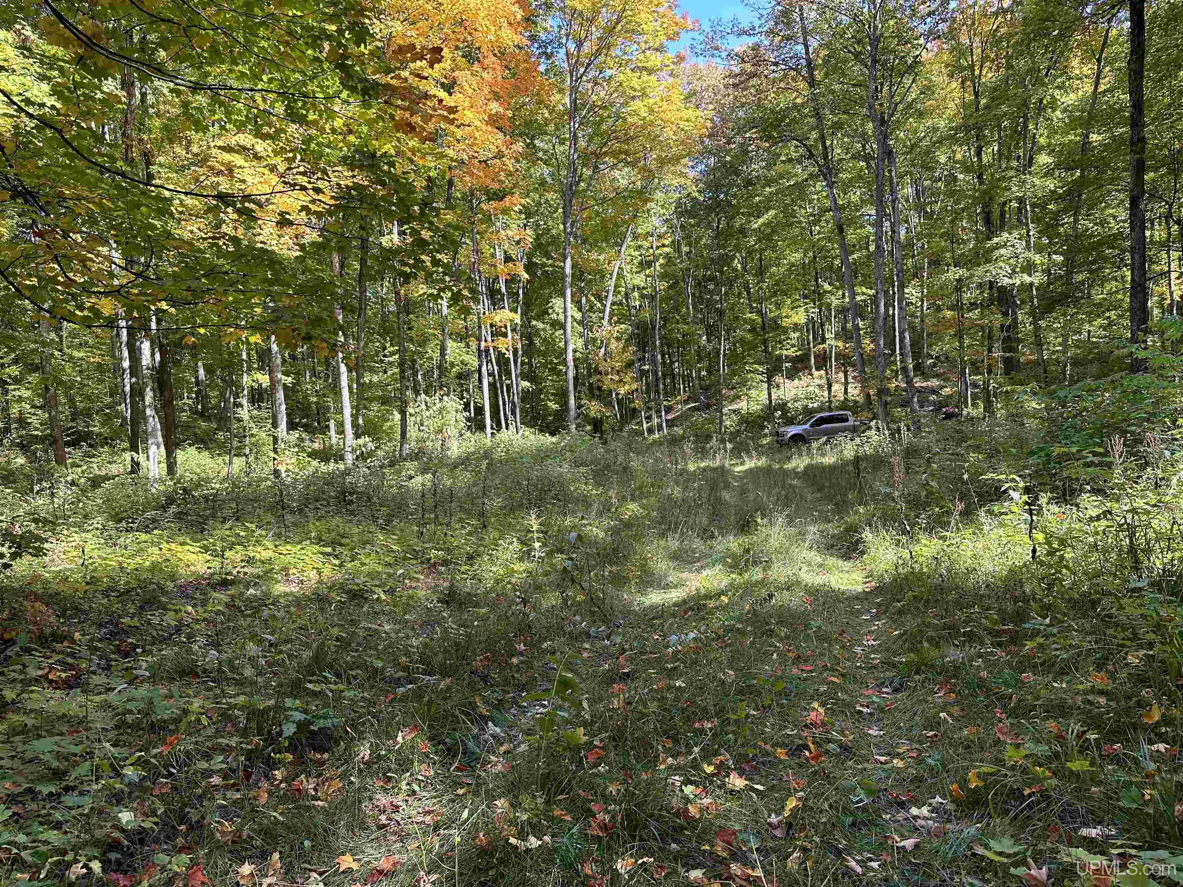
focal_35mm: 24
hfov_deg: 71.6
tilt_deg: -1.2
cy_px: 444
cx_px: 592
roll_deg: +4.5
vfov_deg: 56.8
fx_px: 820
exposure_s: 1/372
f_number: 1.78
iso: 80
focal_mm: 6.86
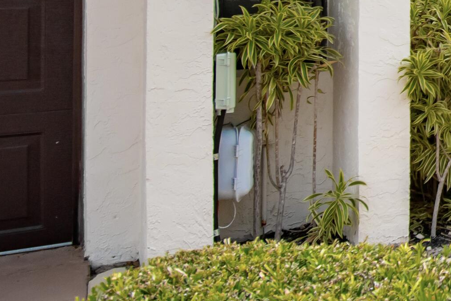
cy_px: -43
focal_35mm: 57
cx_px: 648
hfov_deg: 26.7
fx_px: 720
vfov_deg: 22.1
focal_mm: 13
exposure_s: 1/1600
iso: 400
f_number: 6.3
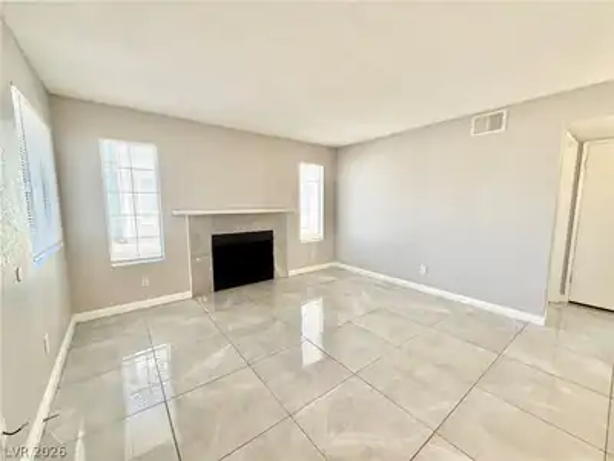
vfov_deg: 85.7
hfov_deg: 102.1
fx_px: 248
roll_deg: -0.2
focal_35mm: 14
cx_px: 307
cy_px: 230
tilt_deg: -6.2
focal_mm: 2.22
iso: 100
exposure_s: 1/120
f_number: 2.2
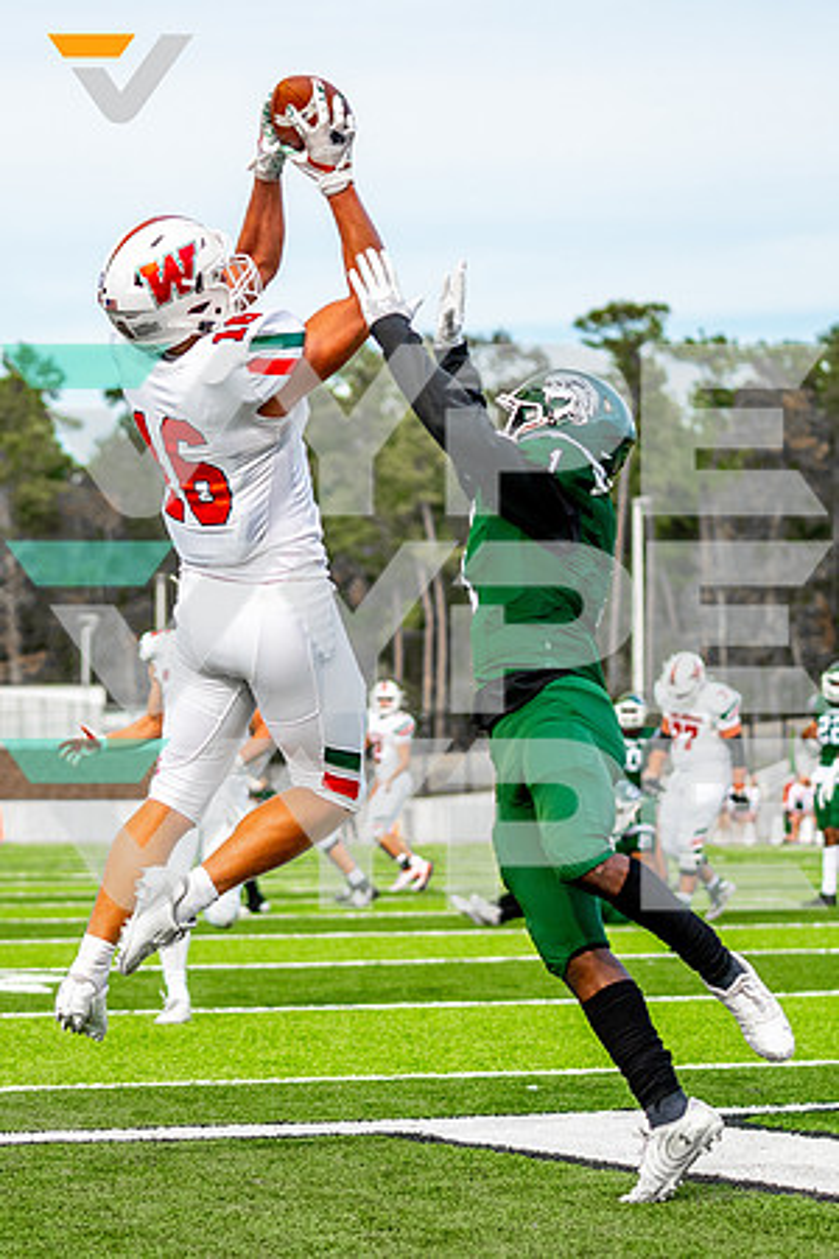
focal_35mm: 130
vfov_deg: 15.8
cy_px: 689
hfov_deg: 10.5
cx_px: 207
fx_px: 4546
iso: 400
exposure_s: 1/2000
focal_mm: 70
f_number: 2.8
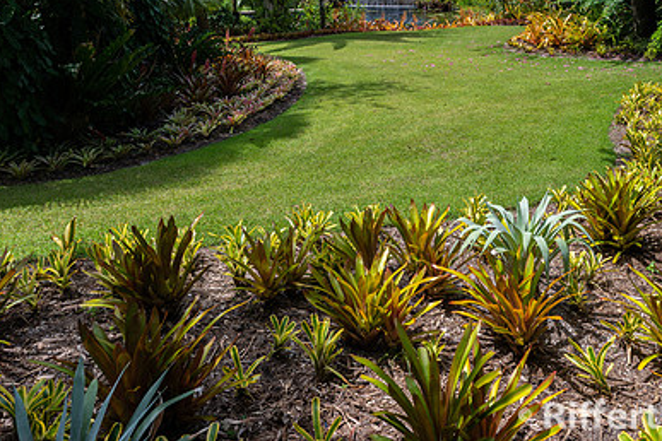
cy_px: 115
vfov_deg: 36.1
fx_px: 662
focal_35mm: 36
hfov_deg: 52.7
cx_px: 404
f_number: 8
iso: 100
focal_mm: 24
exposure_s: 1/160
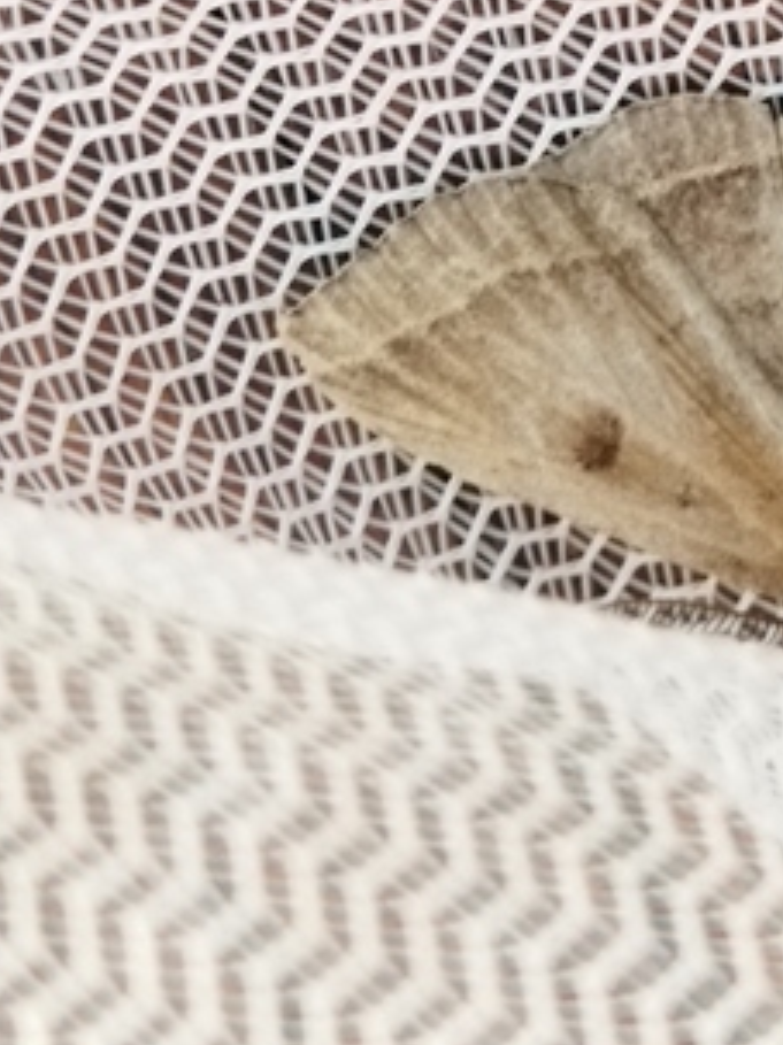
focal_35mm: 57
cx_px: 666
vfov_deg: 32.6
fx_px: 1720
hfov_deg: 25.1
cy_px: 166
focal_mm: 4.71
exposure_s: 1/50
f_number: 1.79
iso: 184
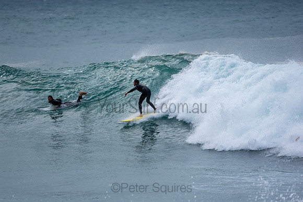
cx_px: 152
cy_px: 101
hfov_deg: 2.7
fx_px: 6314
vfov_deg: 1.8
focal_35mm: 750
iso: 125
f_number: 5.6
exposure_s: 1/800
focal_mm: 500
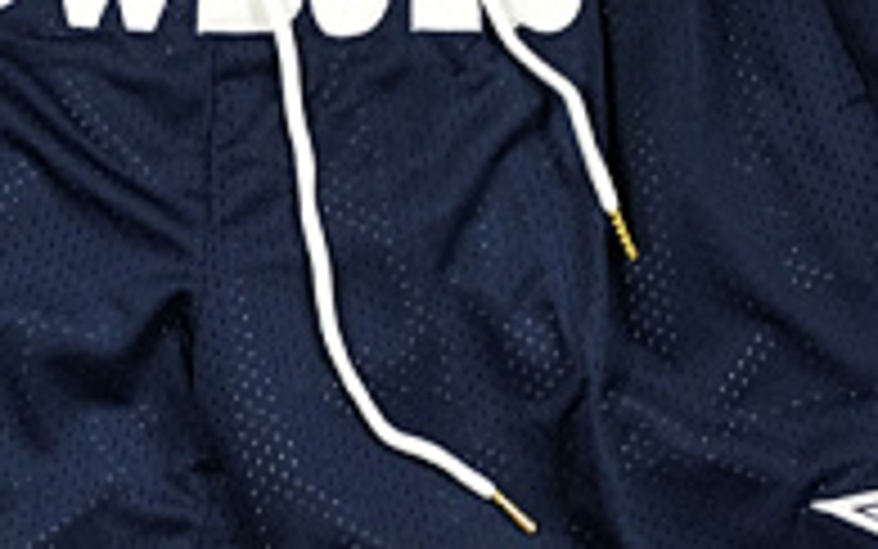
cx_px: 257
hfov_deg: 26.9
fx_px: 1819
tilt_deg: -87.3
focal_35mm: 76
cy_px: 209
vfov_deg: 17.2
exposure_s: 1/50
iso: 25
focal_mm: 3.99
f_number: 1.8
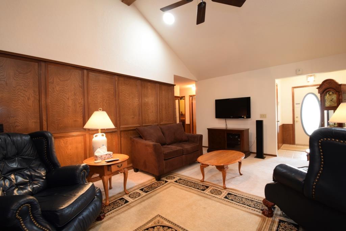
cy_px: 116
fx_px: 159
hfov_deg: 95.0
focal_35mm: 16
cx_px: 173
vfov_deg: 72.1
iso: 500
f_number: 11
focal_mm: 11
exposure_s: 1/2
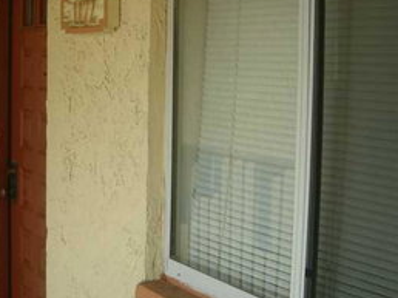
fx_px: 724
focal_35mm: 63
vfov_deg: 23.2
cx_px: 112
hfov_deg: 30.4
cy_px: 113
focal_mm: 7.8
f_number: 2.8
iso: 79
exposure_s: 1/108
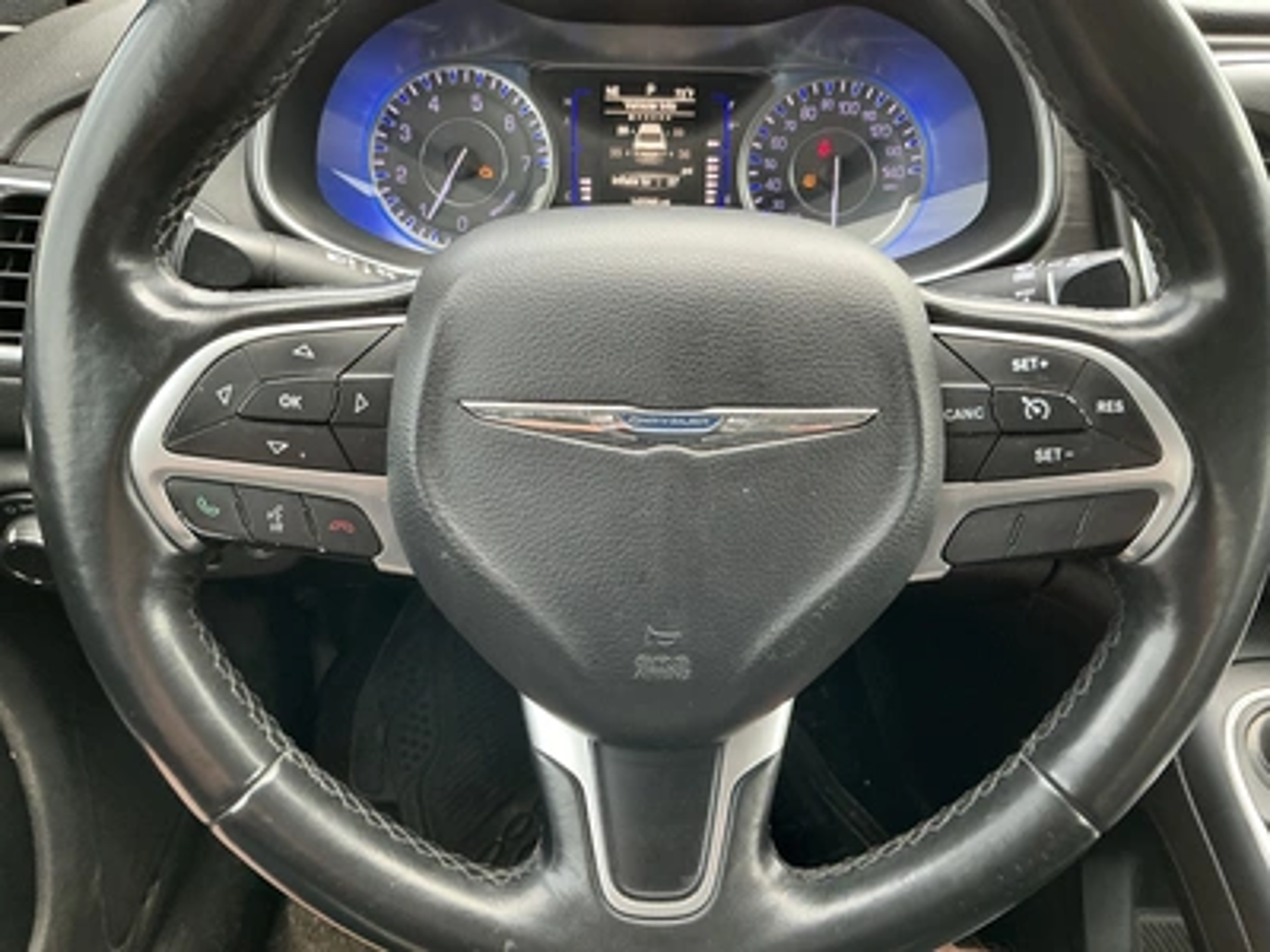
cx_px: 635
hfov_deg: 63.4
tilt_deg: -30.5
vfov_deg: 49.7
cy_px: 476
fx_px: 1027
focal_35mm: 28
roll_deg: -0.3
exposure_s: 1/60
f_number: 1.8
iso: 125
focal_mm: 3
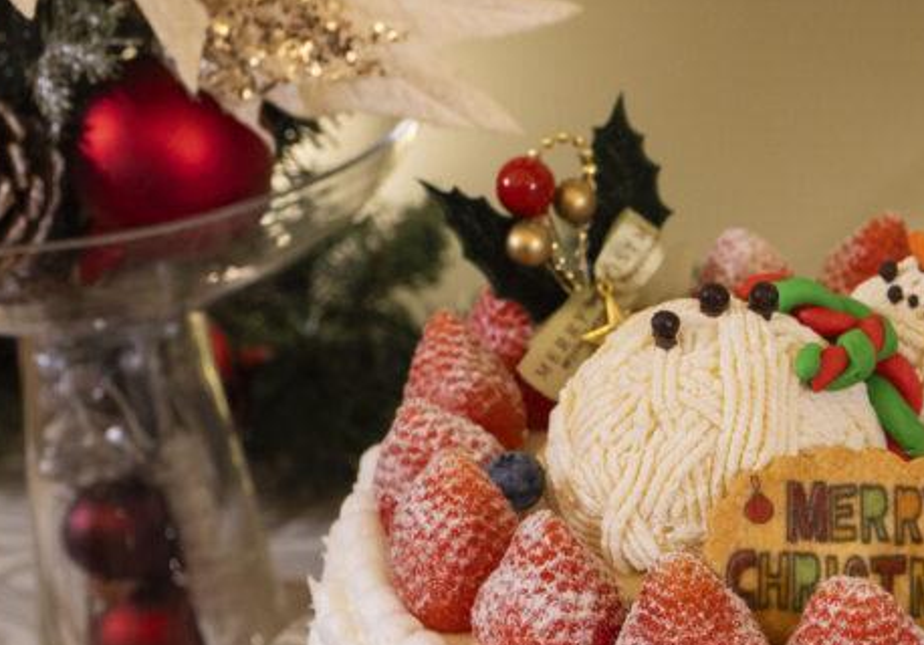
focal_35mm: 88
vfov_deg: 15.9
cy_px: 522
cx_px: 845
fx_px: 2292
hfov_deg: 22.2
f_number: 3.5
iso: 800
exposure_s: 1/160
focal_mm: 18
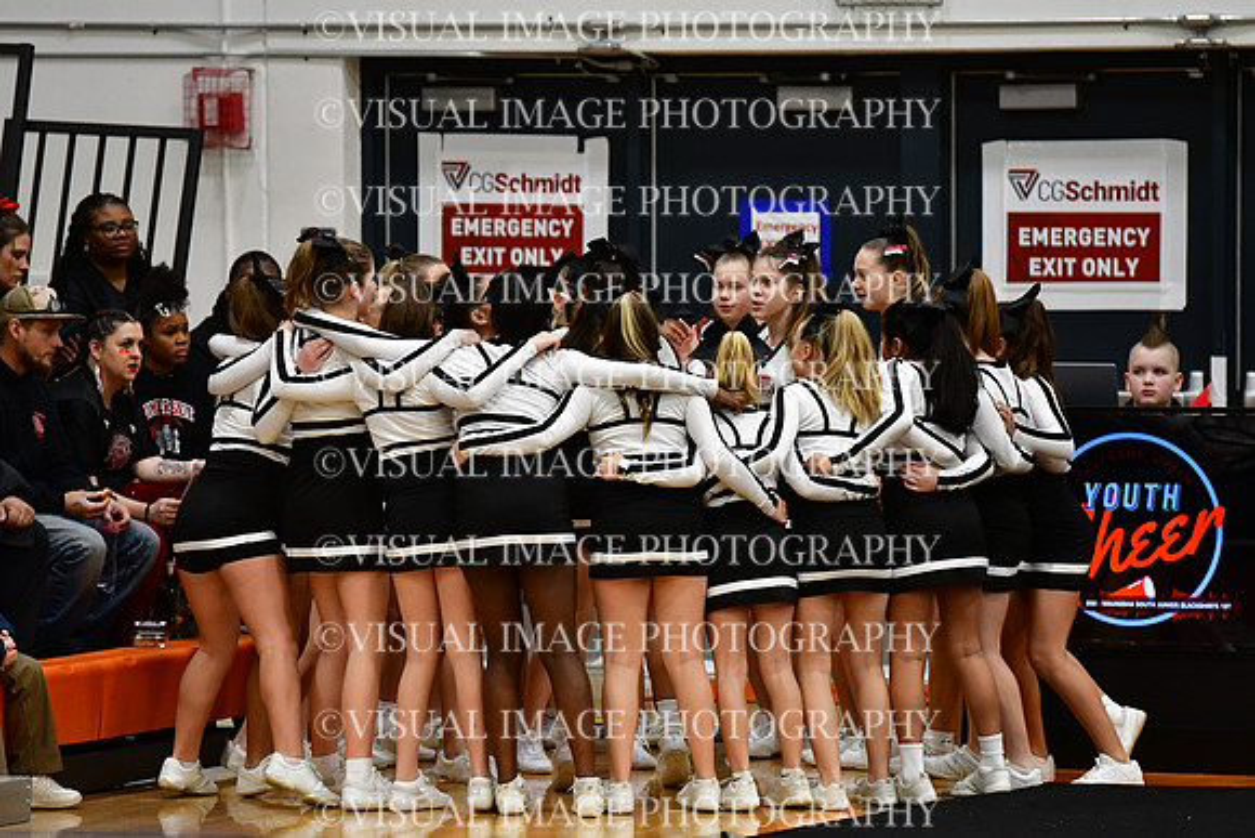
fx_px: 8891
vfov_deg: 5.4
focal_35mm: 255
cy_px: 419
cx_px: 628
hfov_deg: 8.1
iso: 4000
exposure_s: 1/800
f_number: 2.8
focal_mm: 170
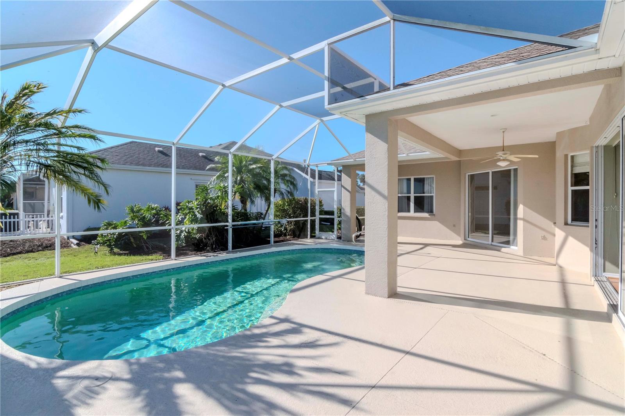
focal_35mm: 16
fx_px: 286
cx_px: 312
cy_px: 208
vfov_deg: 72.0
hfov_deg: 95.0
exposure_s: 1/250
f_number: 16
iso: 640
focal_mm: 11
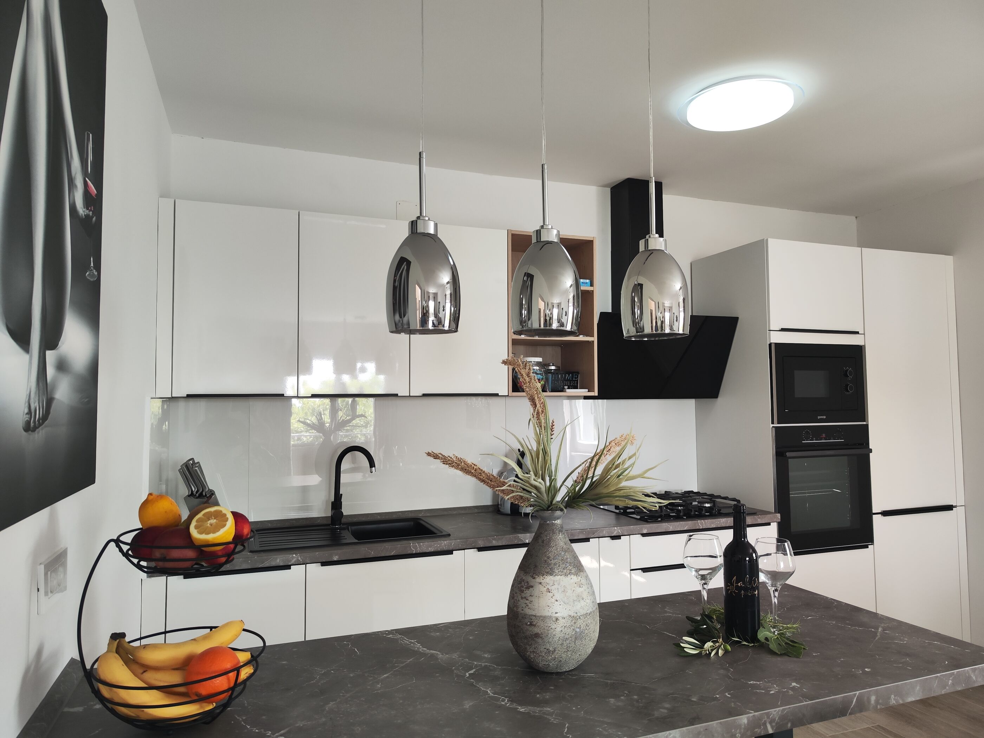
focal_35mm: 23
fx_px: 654
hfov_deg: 73.9
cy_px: 369
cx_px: 492
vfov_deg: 58.9
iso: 387
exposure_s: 1/100
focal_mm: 7.01
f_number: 1.69
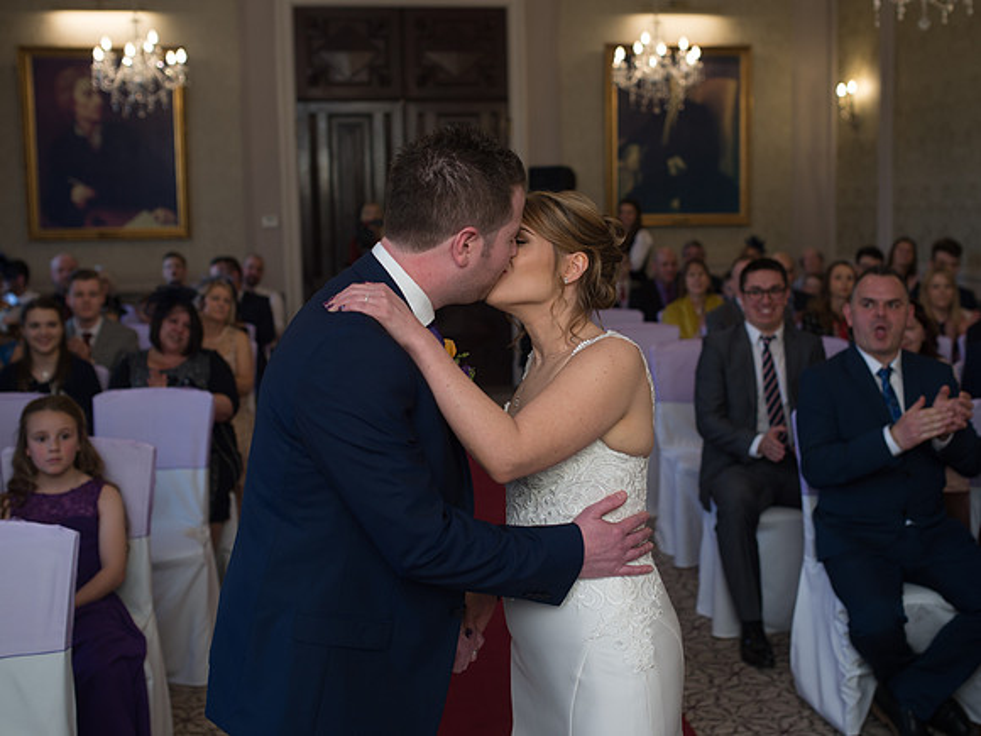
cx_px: 532
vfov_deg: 33.7
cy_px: 337
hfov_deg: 44.0
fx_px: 1212
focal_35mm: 43
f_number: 2.8
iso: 250
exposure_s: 1/125
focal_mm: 35
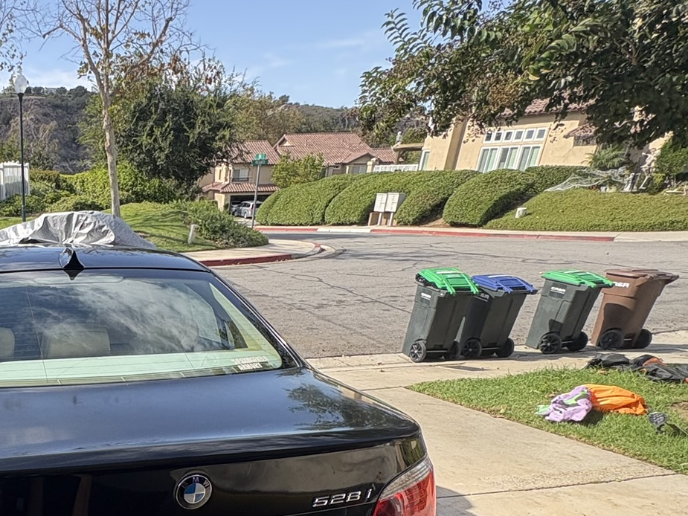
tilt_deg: -26.7
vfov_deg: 41.5
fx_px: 616
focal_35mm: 31
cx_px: 40
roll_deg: +2.1
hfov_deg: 50.2
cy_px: 472
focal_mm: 2.22
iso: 40
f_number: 2.2
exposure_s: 1/392
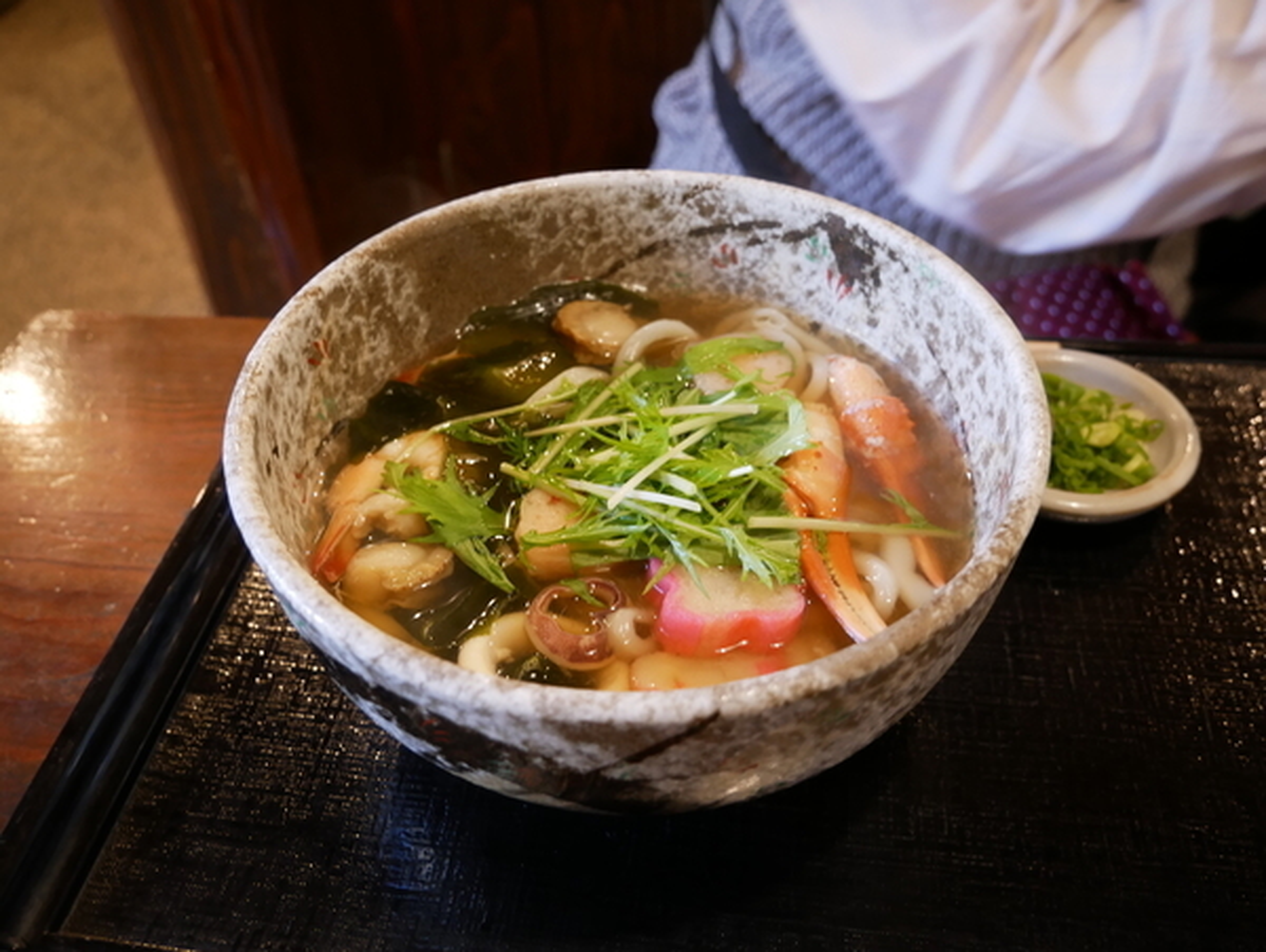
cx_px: 633
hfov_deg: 59.9
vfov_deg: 46.9
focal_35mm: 30
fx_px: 1098
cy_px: 476
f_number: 3.7
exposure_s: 1/20
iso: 800
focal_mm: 15
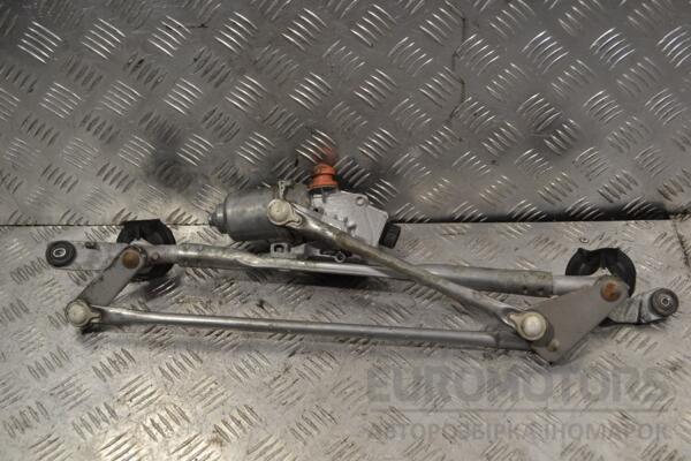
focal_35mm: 39
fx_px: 749
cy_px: 230
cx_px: 346
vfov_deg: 34.2
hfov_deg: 49.6
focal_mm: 26
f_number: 5.6
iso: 400
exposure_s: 1/125
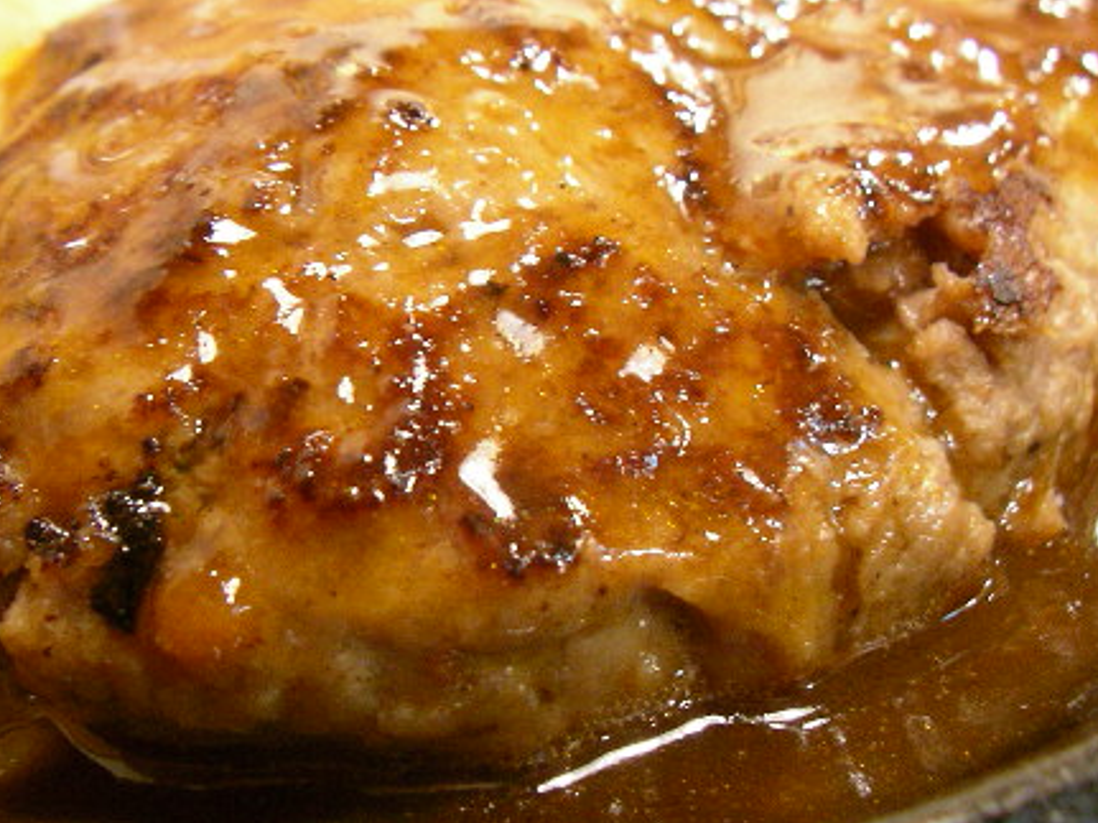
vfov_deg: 26.5
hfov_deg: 34.9
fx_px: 1744
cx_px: 560
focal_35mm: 55
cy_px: 364
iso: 200
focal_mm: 5.7
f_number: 2.8
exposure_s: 1/2.1
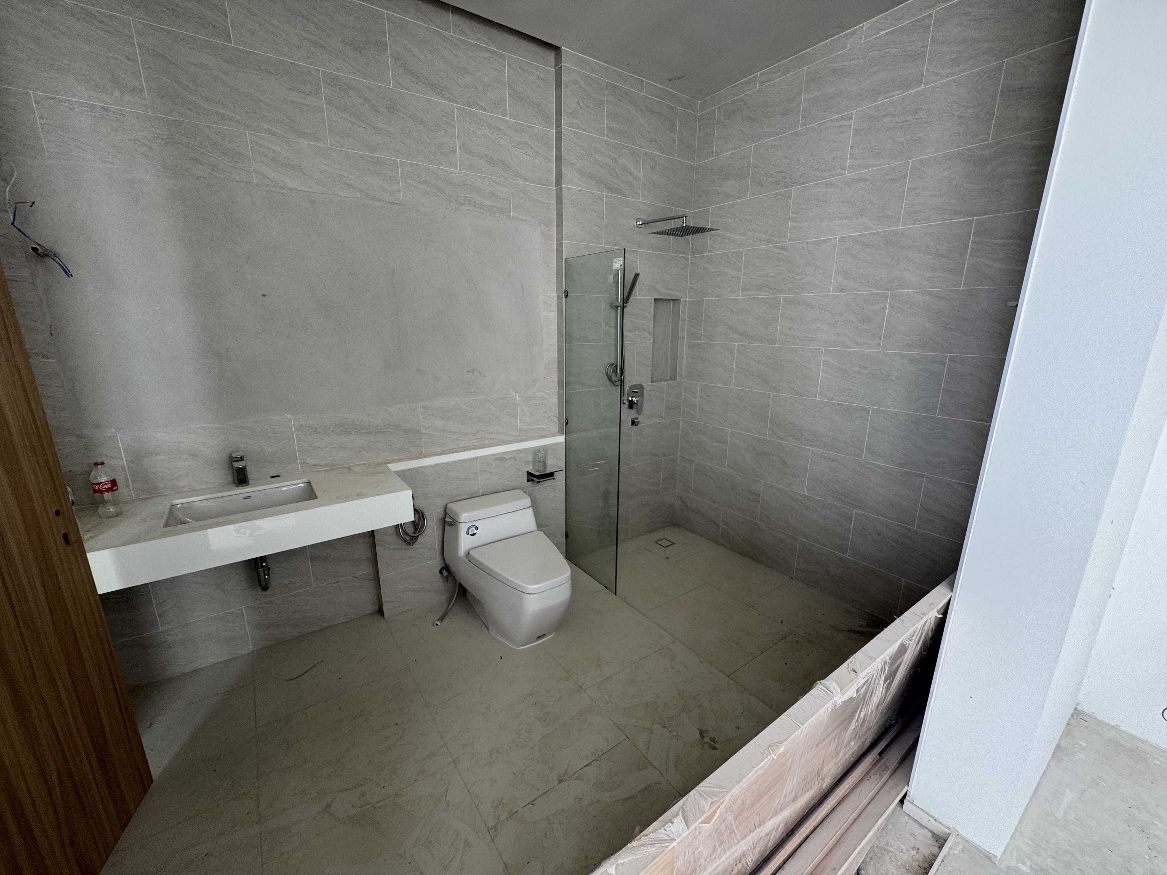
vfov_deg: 85.7
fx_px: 472
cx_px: 584
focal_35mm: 14
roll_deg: +0.5
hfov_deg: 102.1
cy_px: 438
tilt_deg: -14.3
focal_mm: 2.22
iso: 125
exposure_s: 1/99
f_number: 2.2
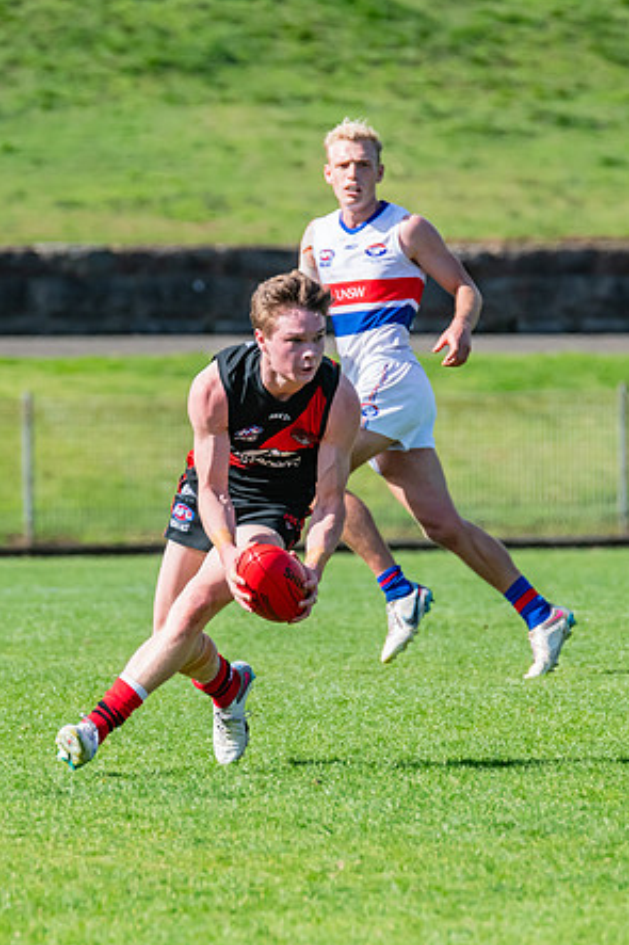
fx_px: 20195
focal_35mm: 770
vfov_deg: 2.7
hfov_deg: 1.8
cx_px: 204
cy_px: 449
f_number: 9
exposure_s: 1/1600
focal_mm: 420
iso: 800
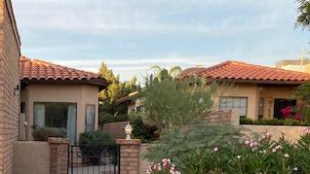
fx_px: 469
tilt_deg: -6.2
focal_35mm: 57
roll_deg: -1.9
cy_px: 182
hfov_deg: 35.6
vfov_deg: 20.3
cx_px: 67
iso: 32
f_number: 1.8
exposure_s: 1/437
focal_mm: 4.25
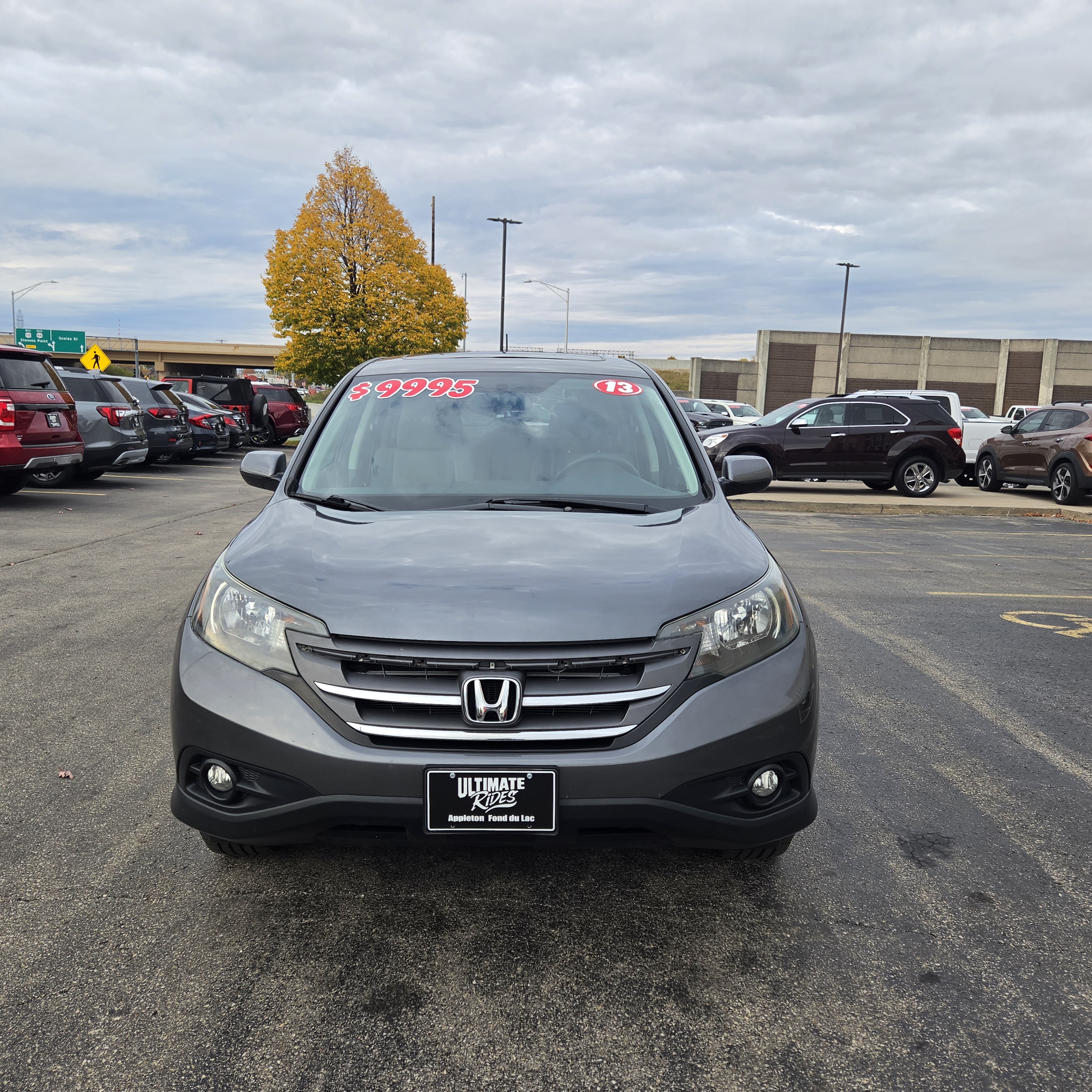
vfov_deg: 57.3
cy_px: 544
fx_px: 999
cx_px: 491
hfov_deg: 57.2
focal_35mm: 28
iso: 80
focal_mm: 5.4
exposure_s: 1/559
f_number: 1.8
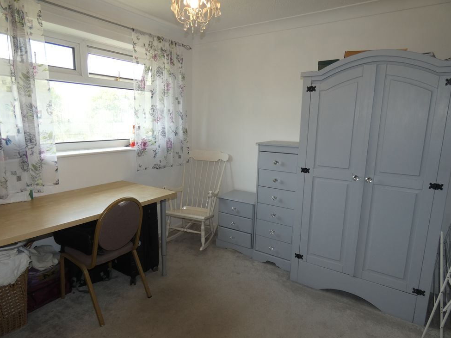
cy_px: 177
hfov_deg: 79.0
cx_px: 217
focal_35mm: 21
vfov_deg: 63.4
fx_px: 274
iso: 80
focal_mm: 3.6
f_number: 2.8
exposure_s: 1/100
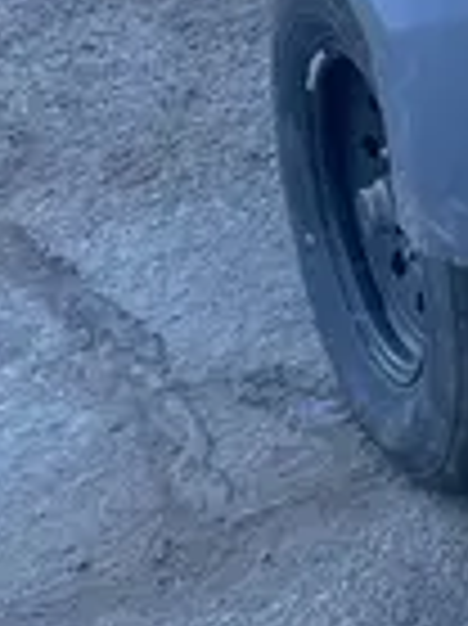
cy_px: -74
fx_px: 2473
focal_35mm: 137
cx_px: 922
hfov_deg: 10.0
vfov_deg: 14.1
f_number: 1.6
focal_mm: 4.2
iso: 32
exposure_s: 1/463
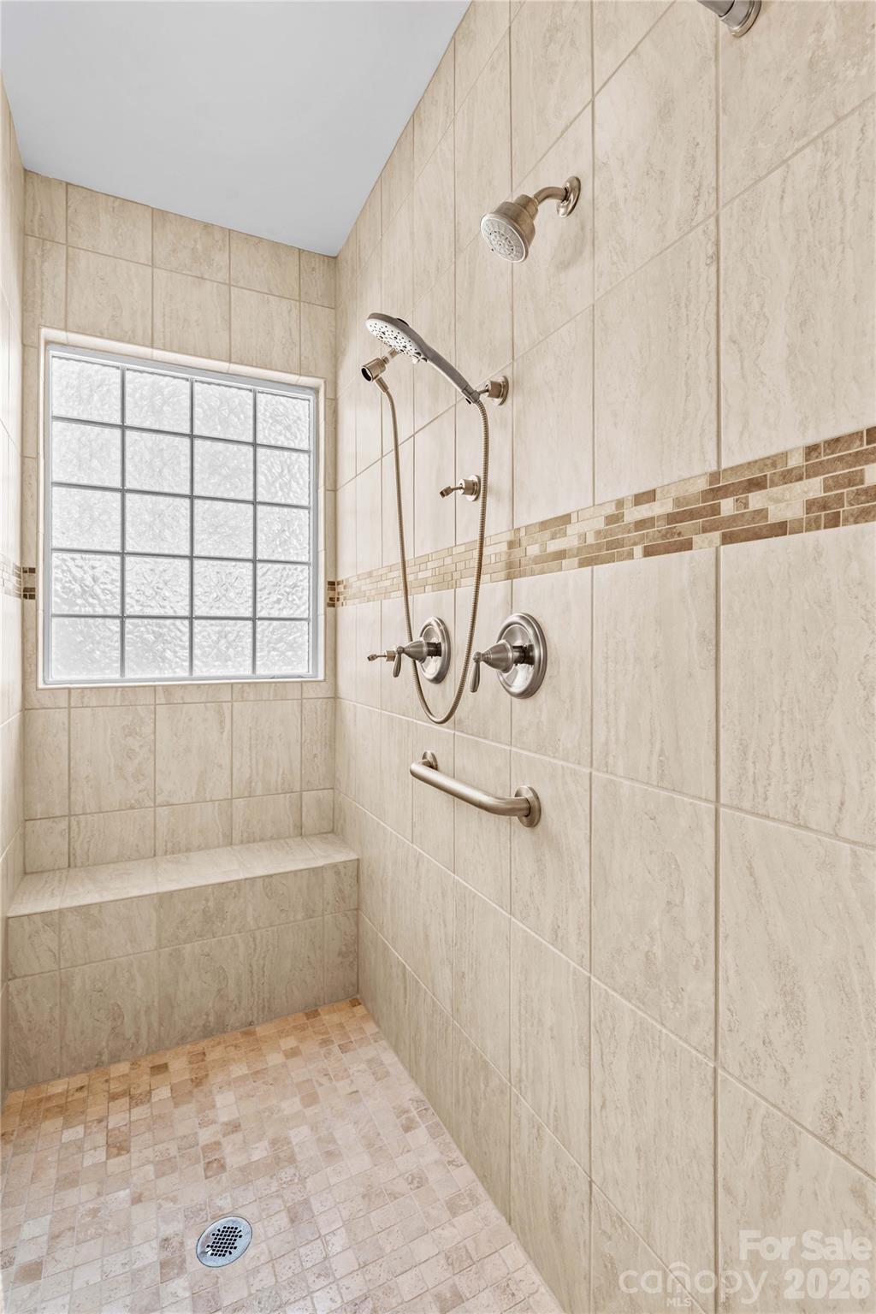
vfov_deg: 96.7
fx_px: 584
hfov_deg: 73.7
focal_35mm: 16
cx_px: 438
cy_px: 657
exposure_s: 1.3
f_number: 8
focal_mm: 16
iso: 100
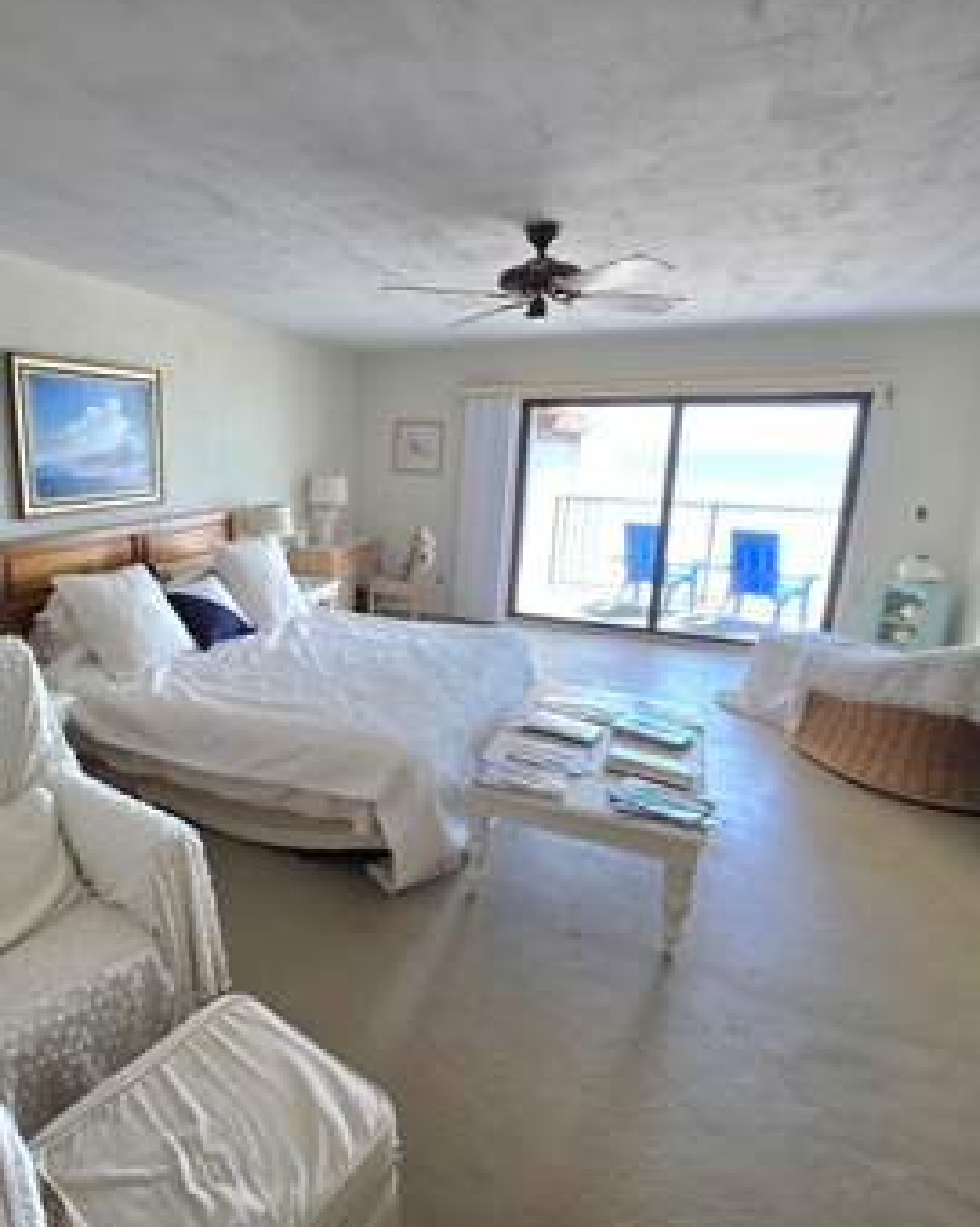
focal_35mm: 18
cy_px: 597
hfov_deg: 70.5
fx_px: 653
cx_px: 290
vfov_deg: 86.4
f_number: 1.9
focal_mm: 2.2
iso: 80
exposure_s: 1/120
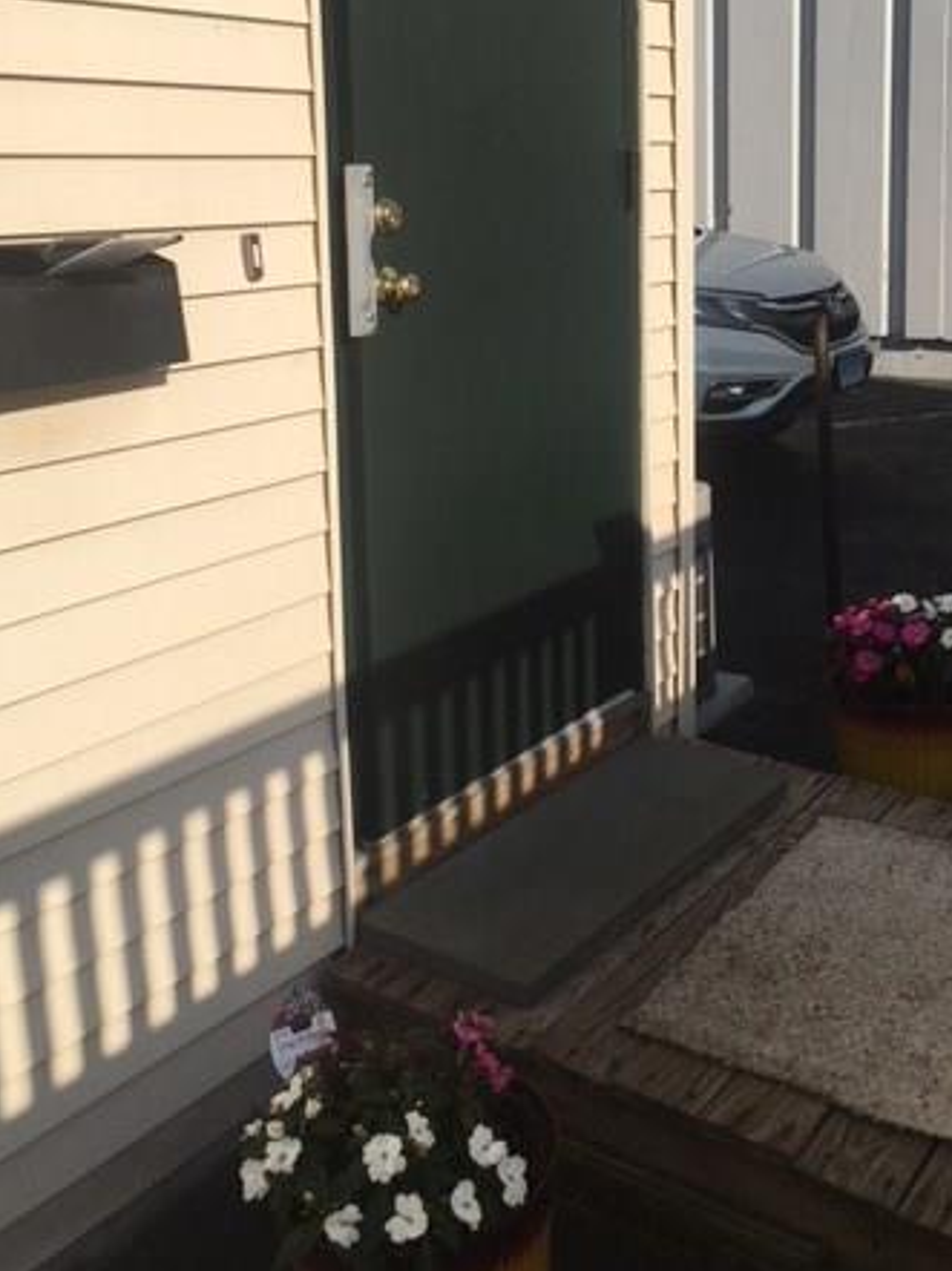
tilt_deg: -8.3
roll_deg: +1.9
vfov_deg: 44.1
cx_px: 546
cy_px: 405
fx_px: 1542
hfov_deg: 34.3
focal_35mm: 42
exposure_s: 1/2404
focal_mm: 4.15
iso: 25
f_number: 2.2
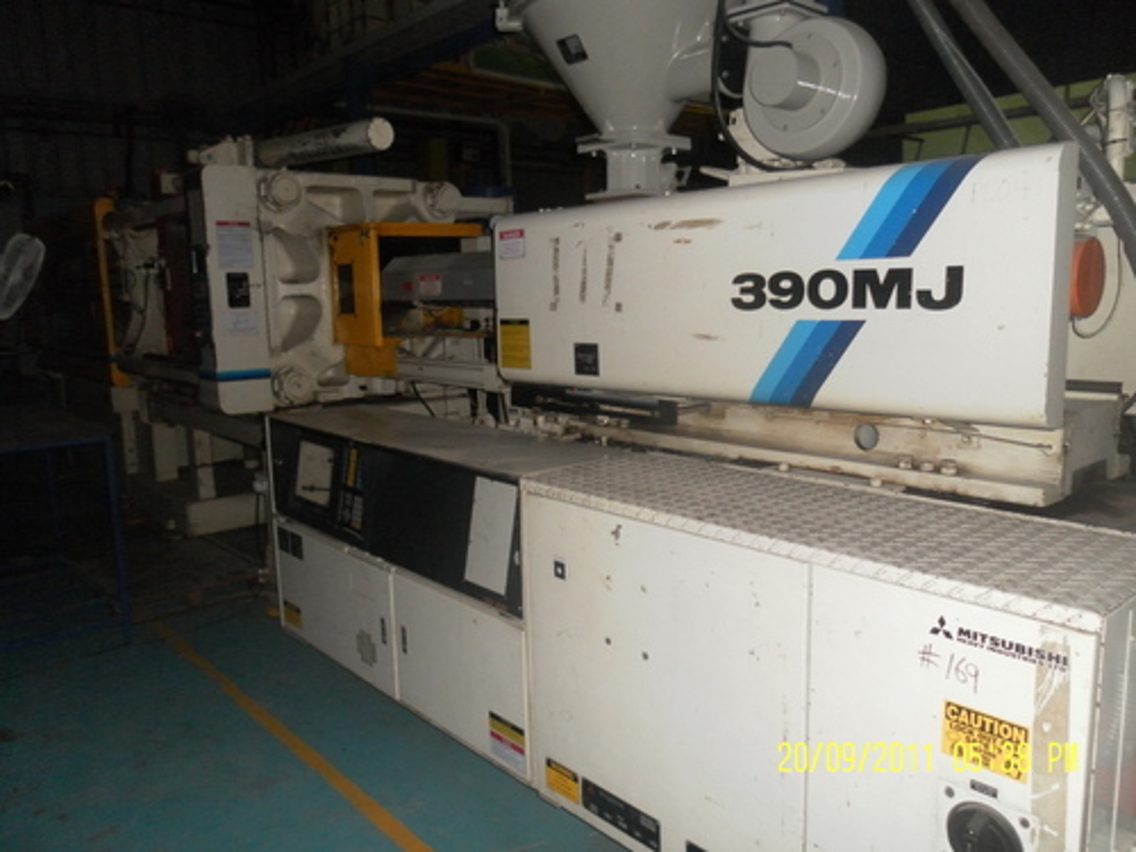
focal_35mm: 28
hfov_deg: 63.4
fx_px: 919
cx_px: 568
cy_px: 426
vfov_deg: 49.7
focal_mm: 4.9
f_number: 3.2
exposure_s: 1/50
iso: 250
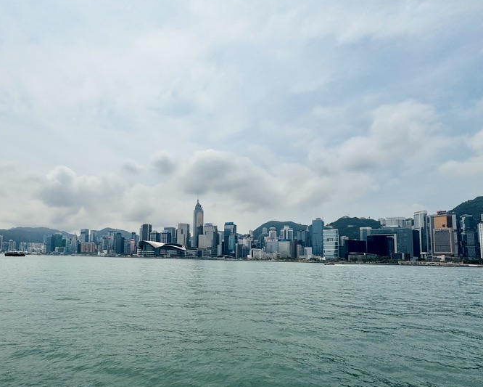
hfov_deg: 75.7
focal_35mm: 21
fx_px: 300
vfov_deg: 64.9
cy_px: 234
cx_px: 170
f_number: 2.2
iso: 40
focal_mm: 2.22
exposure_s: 1/3906
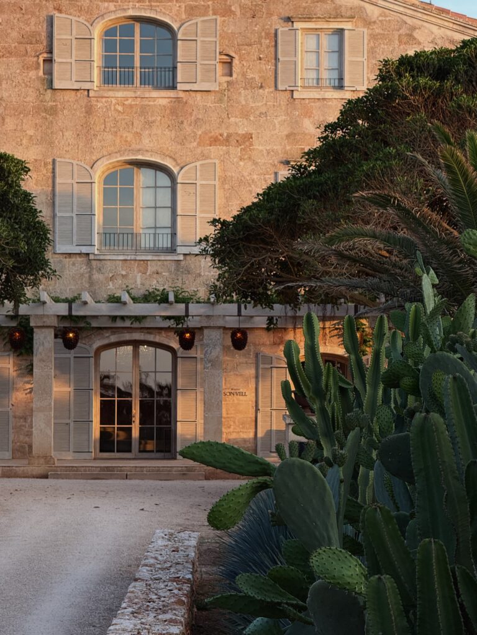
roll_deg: +1.0
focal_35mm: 120
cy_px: 318
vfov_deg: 16.4
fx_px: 2205
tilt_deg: +2.9
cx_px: 238
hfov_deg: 12.3
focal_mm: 15.66
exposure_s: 1/132
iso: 64
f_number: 2.8
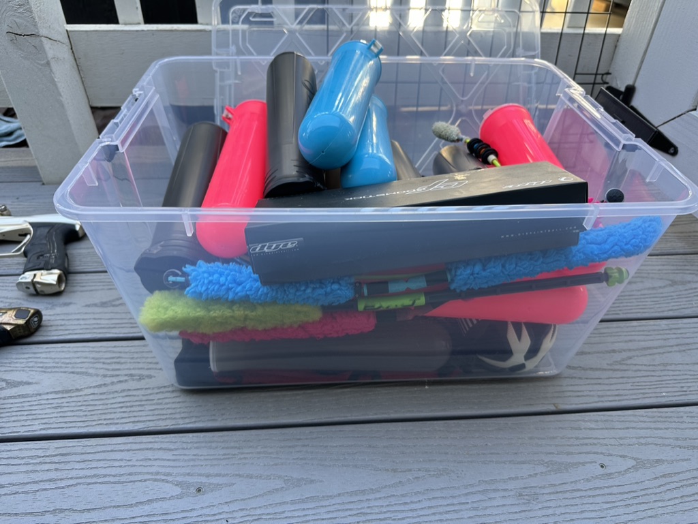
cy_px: 262
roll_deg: -2.9
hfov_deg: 71.6
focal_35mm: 24
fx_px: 484
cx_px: 349
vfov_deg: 56.9
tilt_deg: -37.0
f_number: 1.78
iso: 64
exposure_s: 1/170
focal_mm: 6.86
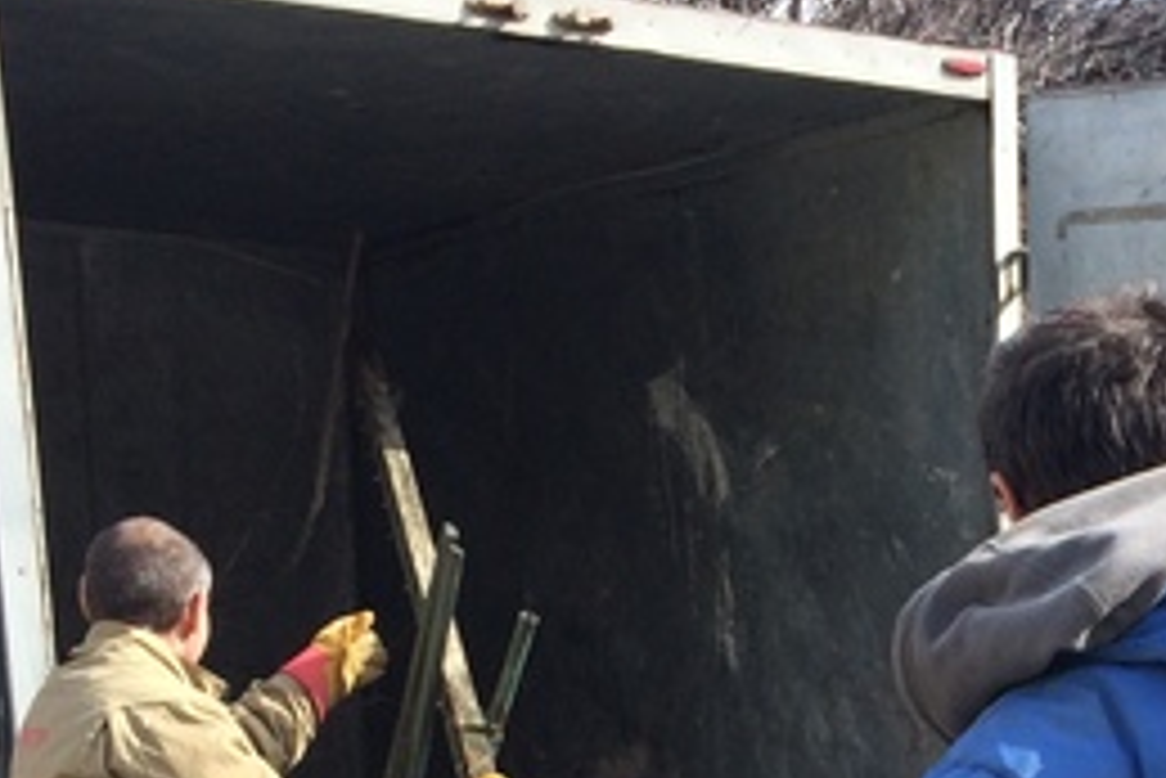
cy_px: 1286
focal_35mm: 93
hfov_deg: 20.9
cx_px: 1265
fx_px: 3014
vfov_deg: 13.6
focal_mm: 4.15
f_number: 2.2
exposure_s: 1/892
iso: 32
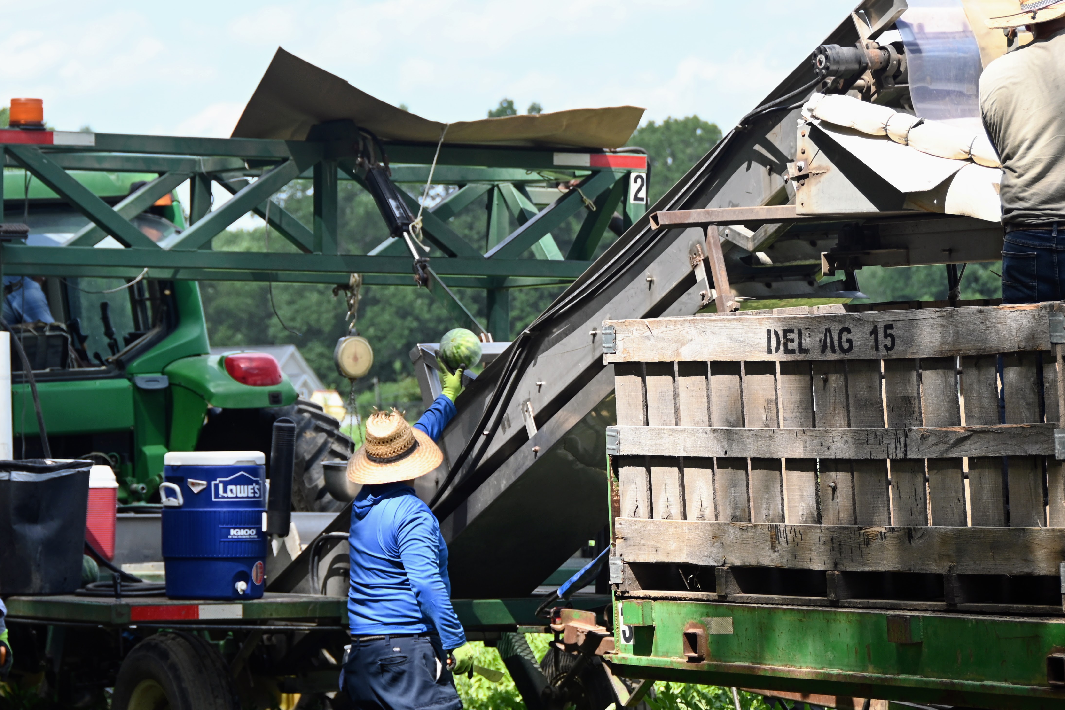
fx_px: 4496
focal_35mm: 152
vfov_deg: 9.0
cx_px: 528
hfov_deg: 13.5
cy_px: 391
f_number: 5.6
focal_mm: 80
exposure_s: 1/250
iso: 125
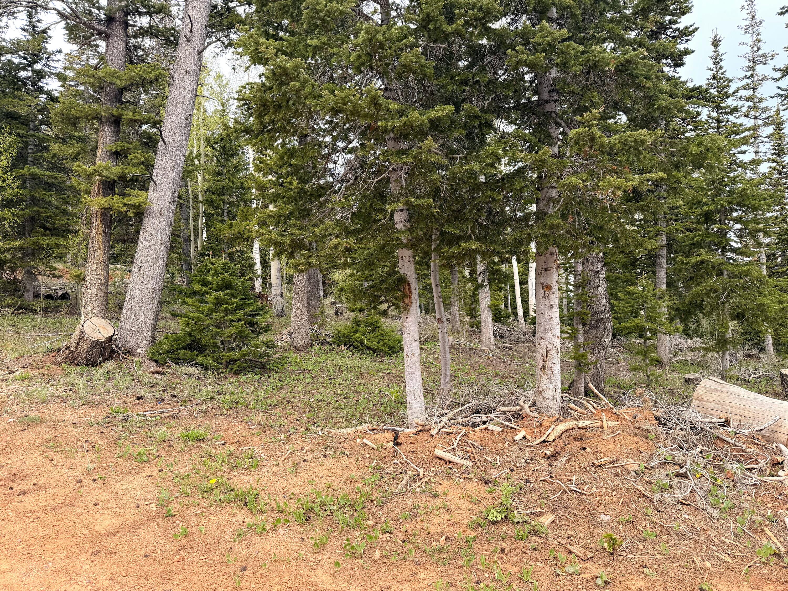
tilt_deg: +0.3
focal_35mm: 24
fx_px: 546
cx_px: 394
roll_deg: +2.0
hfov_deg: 71.6
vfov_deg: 56.8
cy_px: 296
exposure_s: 1/1156
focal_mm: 6.76
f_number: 1.78
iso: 100
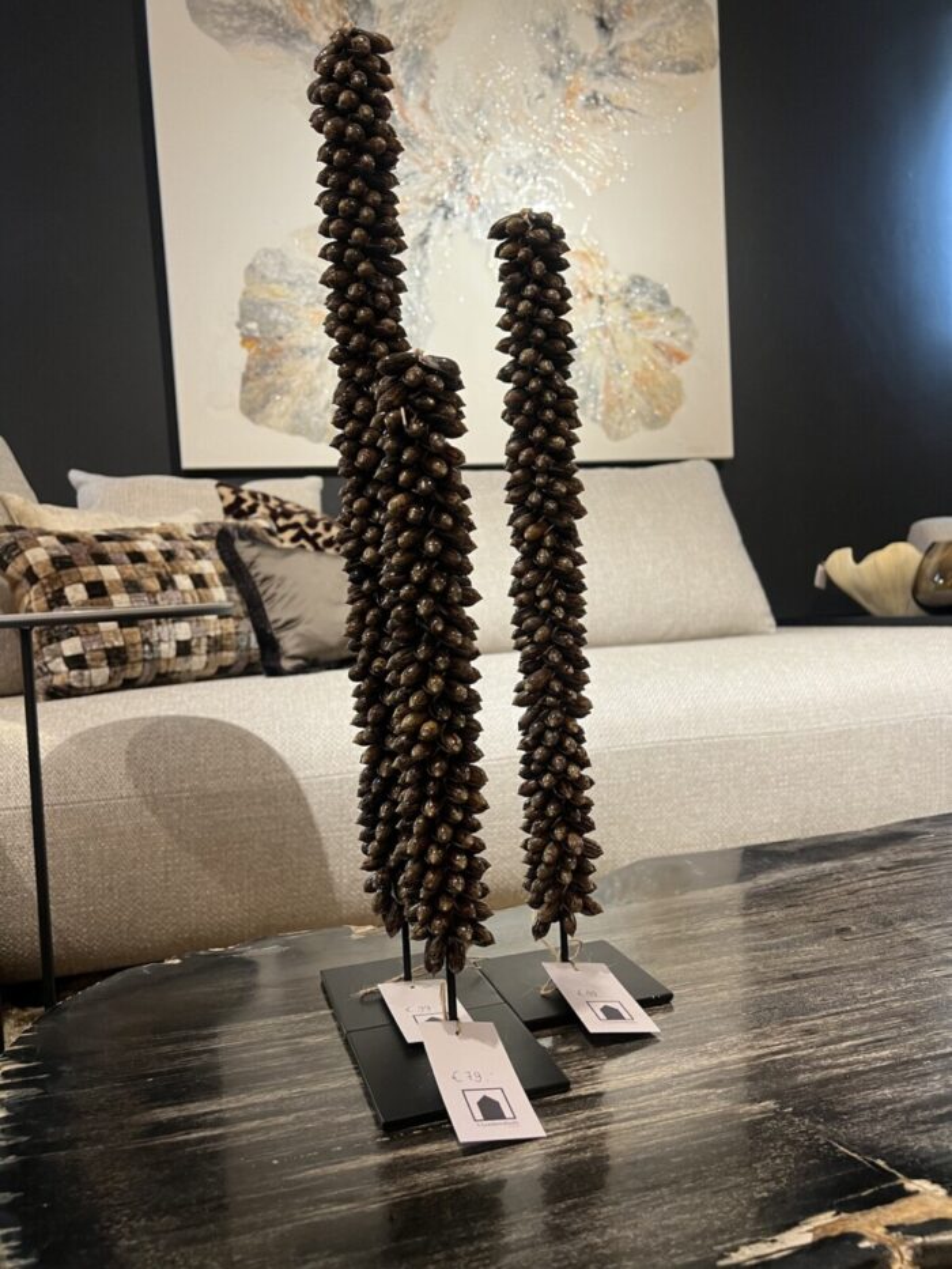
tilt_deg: -3.8
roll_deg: +2.9
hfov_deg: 53.1
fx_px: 953
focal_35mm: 26
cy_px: 634
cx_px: 476
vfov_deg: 67.3
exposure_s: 1/50
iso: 100
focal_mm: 5.7
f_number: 1.5
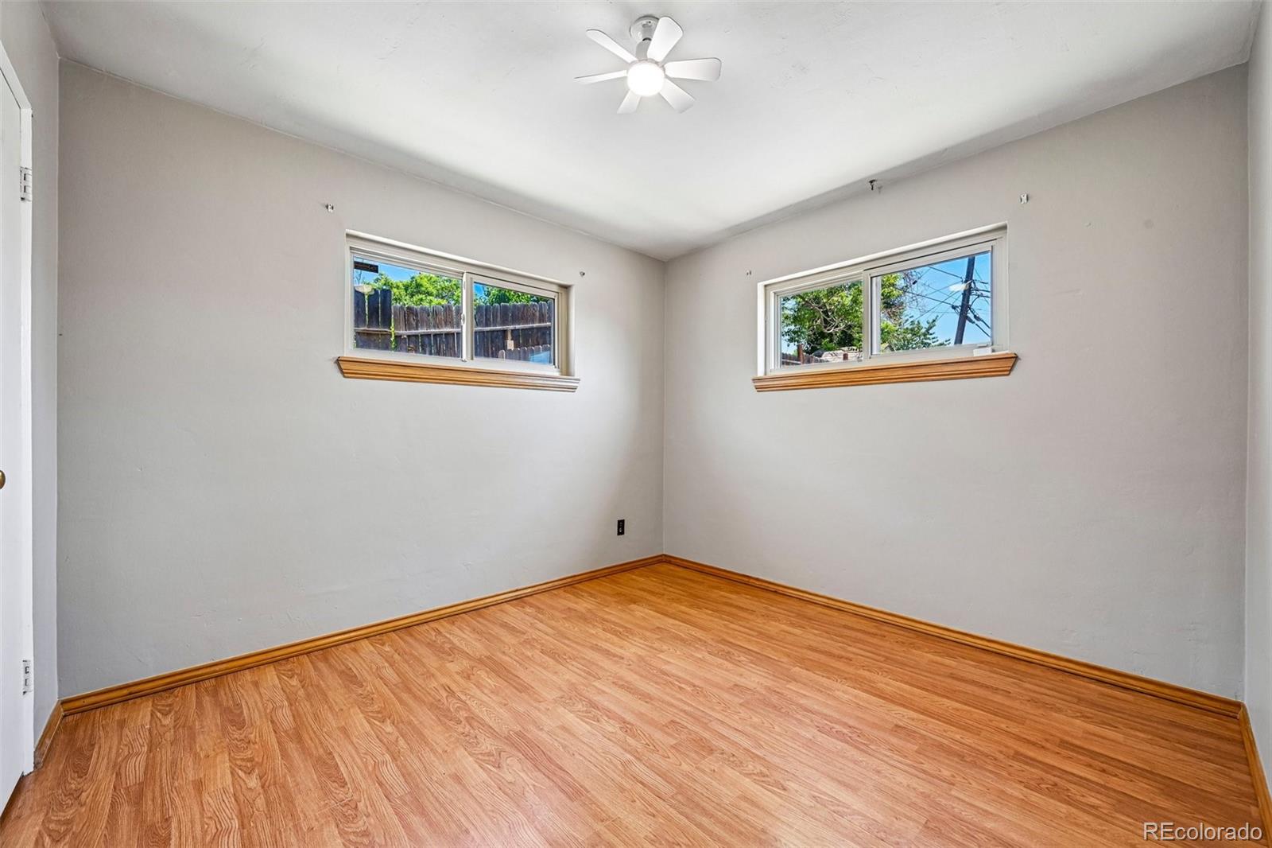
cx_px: 636
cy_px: 424
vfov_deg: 81.2
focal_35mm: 14
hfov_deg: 104.3
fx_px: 495
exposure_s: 1/15
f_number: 10
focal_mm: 14
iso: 320
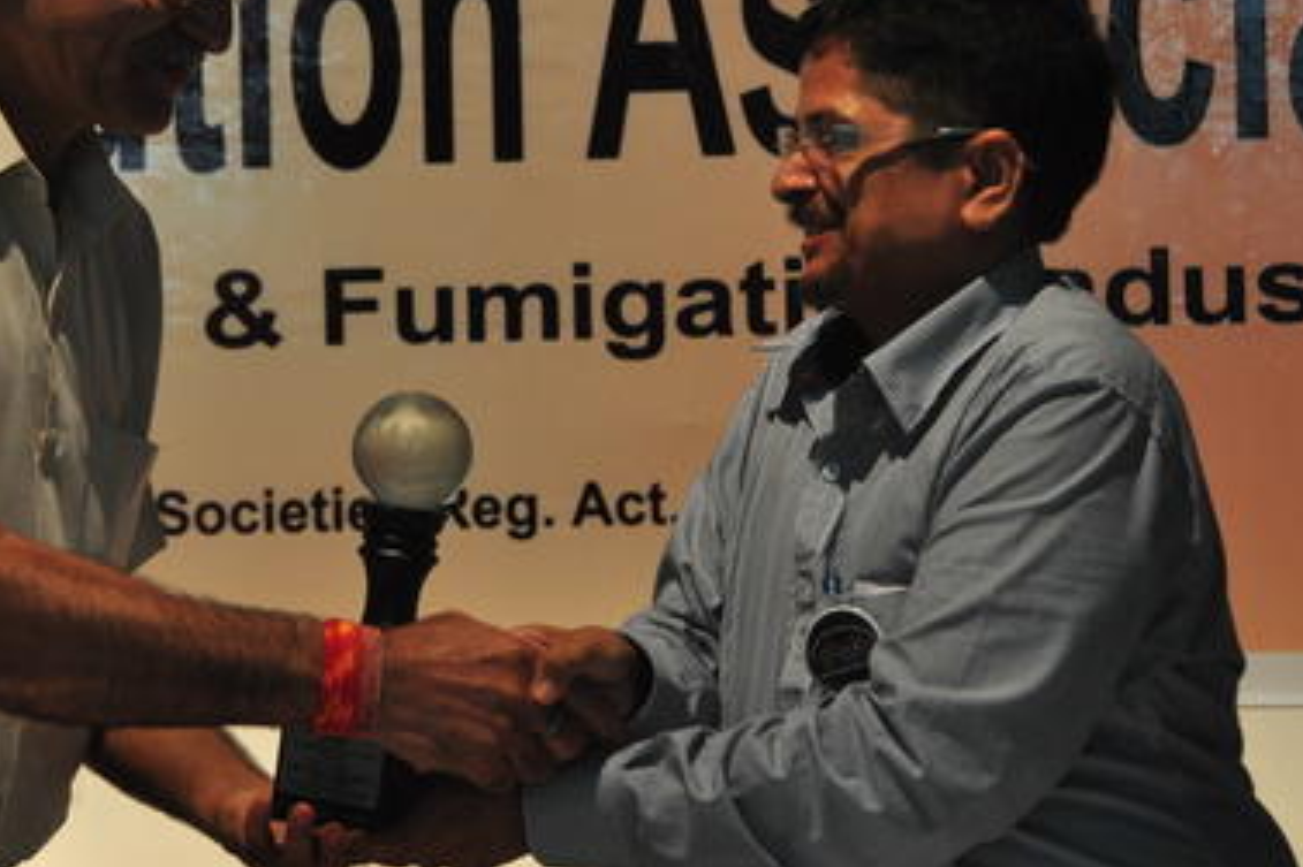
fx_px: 5354
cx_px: 422
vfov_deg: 9.3
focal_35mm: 148
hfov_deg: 13.9
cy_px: 288
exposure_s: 1/125
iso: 800
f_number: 5
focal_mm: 62
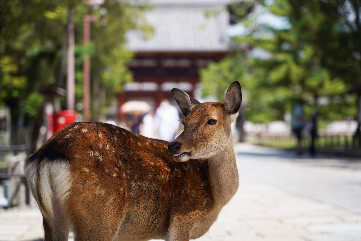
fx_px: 1053
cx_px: 180
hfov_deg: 19.5
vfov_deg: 13.0
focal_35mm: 105
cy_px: 120
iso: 100
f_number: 4
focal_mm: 105
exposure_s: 1/800
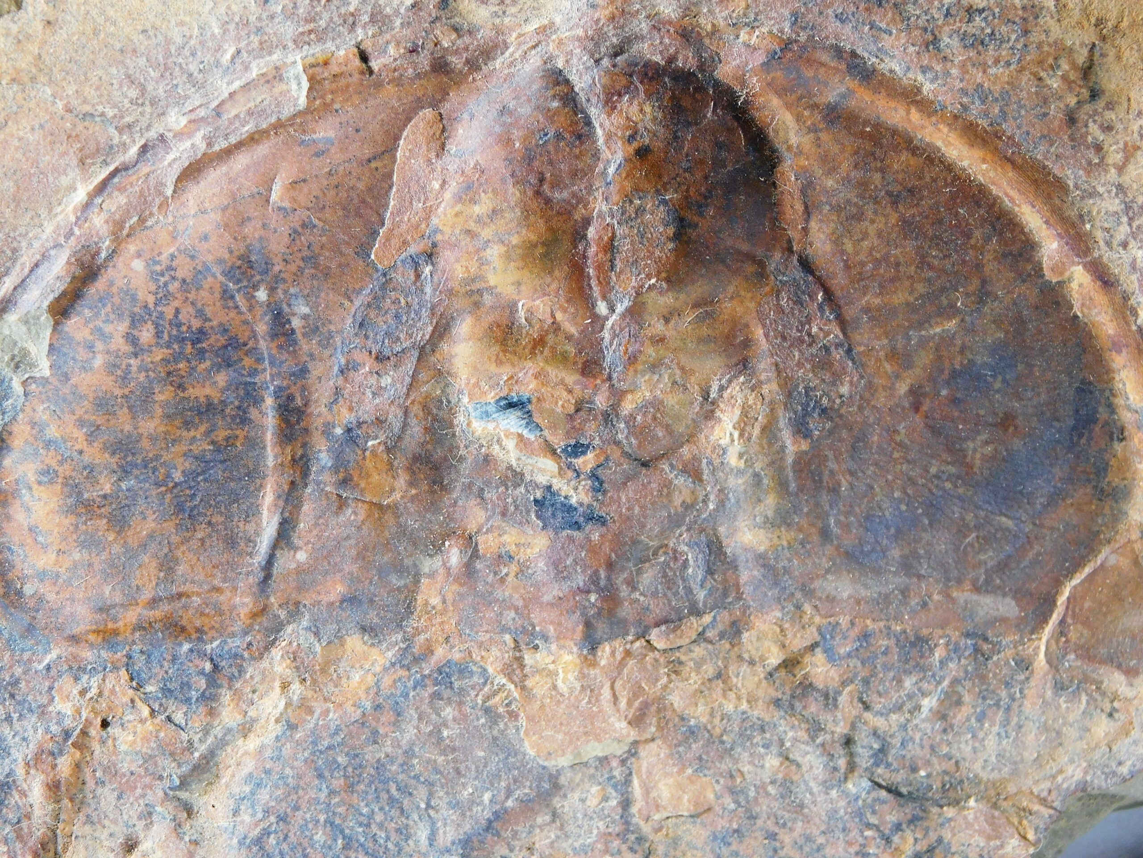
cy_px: 429
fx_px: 3797
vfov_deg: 12.9
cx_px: 572
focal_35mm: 115
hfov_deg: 17.1
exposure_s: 1/30
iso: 160
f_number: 4.8
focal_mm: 20.3
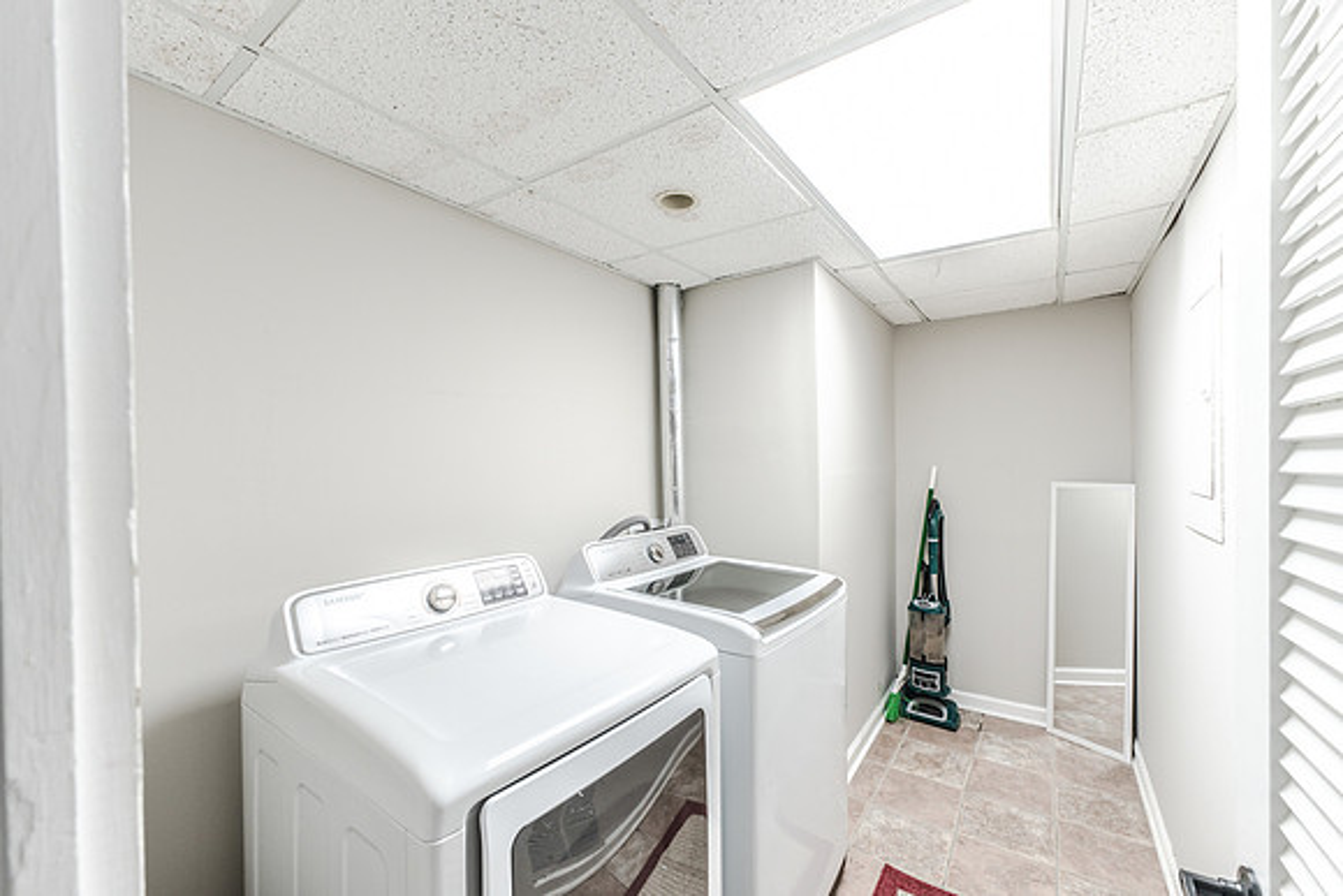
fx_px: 522
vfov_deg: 81.2
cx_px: 672
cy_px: 448
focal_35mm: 14
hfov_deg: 104.2
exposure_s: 1/40
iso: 640
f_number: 5.6
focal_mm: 14
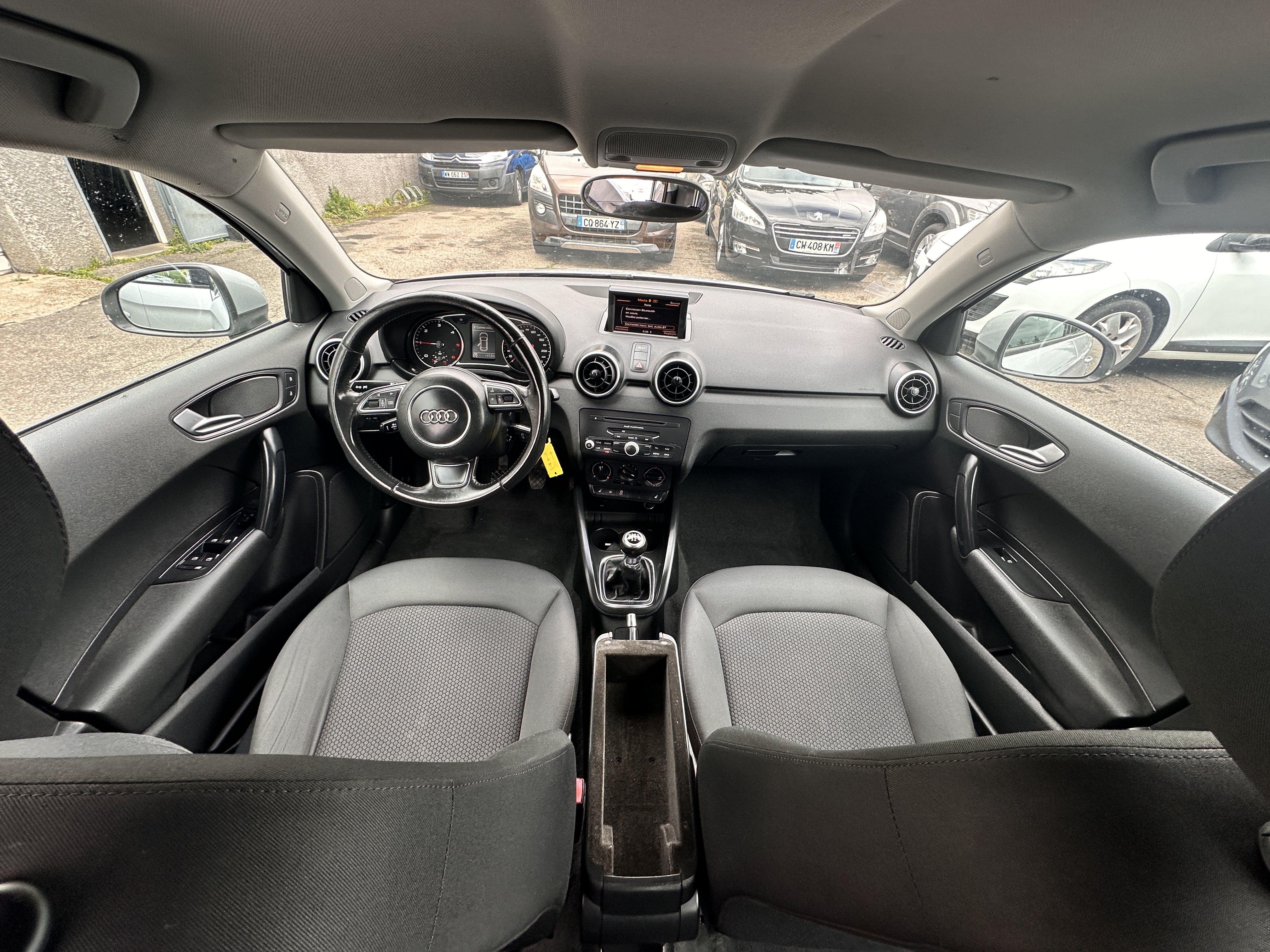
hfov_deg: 102.1
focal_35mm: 14
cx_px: 635
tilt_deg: -32.3
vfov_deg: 85.7
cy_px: 476
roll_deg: -4.3
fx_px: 514
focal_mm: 2.22
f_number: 2.2
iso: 50
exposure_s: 1/99
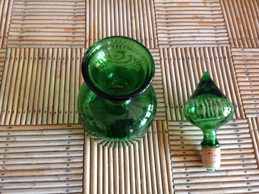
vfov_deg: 40.6
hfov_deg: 52.7
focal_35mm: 35
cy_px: 97
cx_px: 130
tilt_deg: -66.9
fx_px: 261
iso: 200
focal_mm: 4.28
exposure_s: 1/15
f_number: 2.4
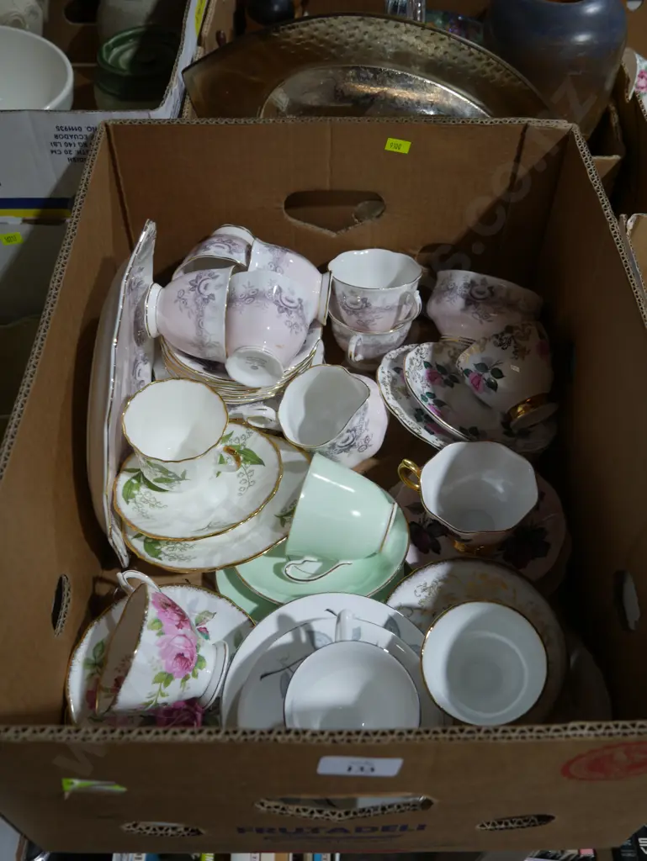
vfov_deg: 56.8
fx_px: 797
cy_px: 430
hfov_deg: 44.2
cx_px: 324
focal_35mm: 32
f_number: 3.6
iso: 200
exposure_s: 1/60
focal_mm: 16
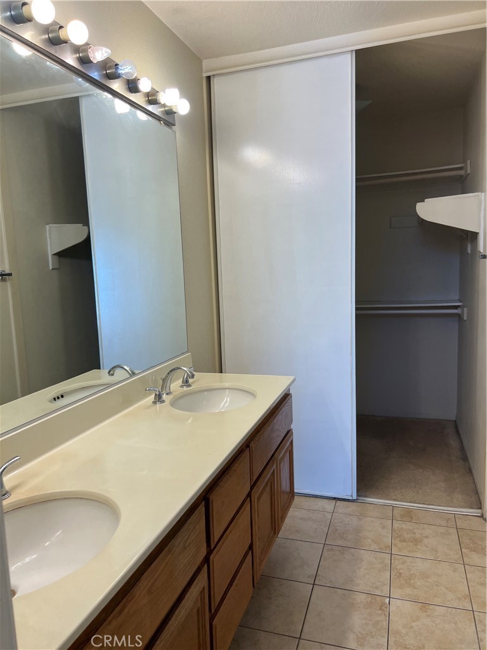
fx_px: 488
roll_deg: +2.9
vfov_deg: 67.3
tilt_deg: -7.4
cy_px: 325
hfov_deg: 53.1
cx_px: 244
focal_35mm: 26
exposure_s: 1/224
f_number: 1.5
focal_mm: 5.7
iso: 40
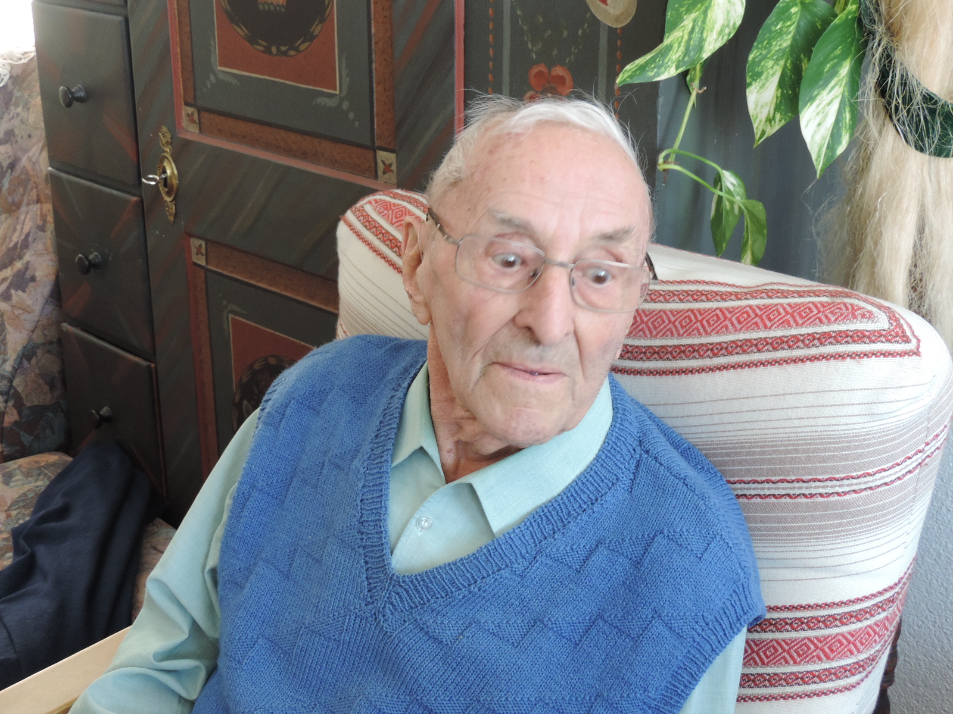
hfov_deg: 38.2
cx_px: 476
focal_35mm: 50
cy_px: 357
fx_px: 1377
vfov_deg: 29.1
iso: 360
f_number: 3.6
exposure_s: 1/50
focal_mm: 8.9
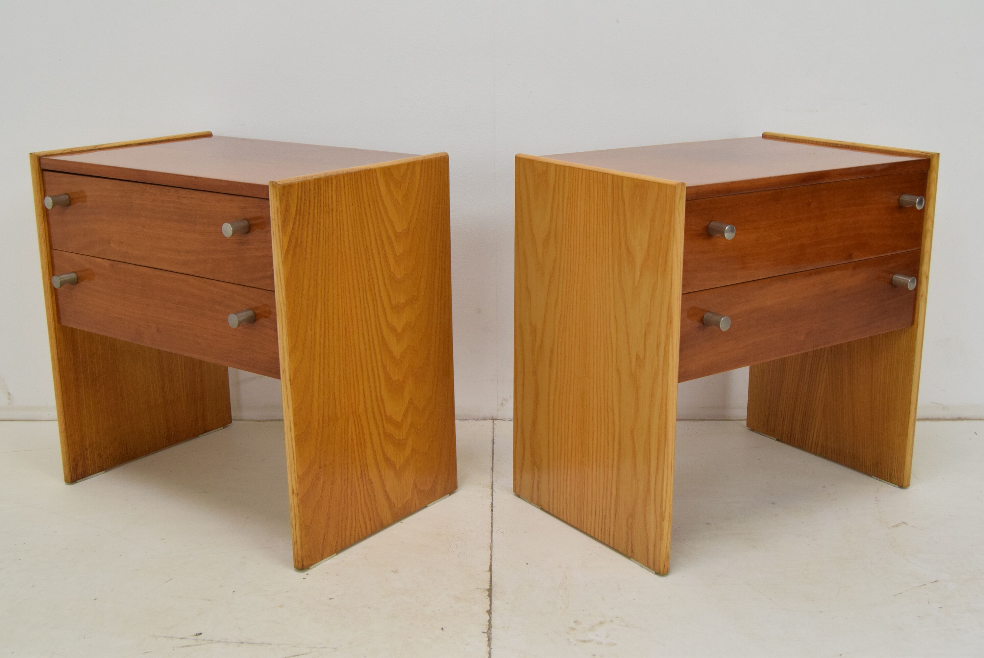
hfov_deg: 43.6
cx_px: 492
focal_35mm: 45
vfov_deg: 29.9
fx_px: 1231
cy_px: 329
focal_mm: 30
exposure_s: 1/250
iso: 1600
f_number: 8
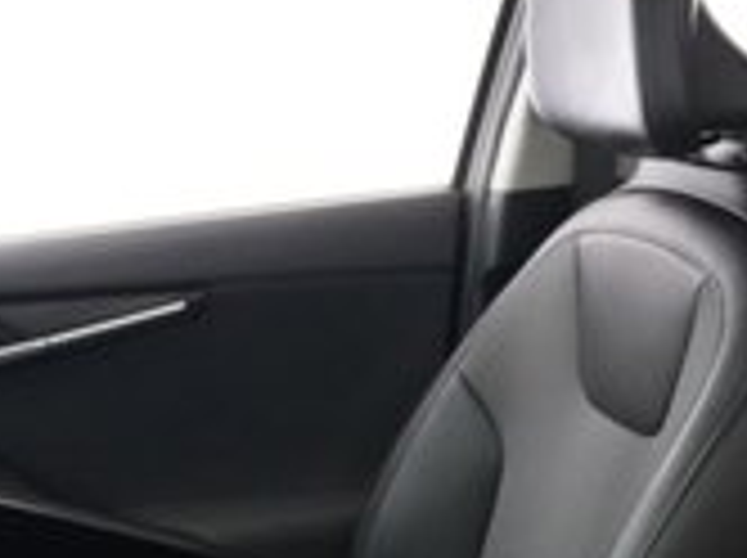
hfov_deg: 28.7
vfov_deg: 22.5
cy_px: 531
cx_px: 756
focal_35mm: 63
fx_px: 1358
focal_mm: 17
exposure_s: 1/100
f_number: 2.8
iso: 12800
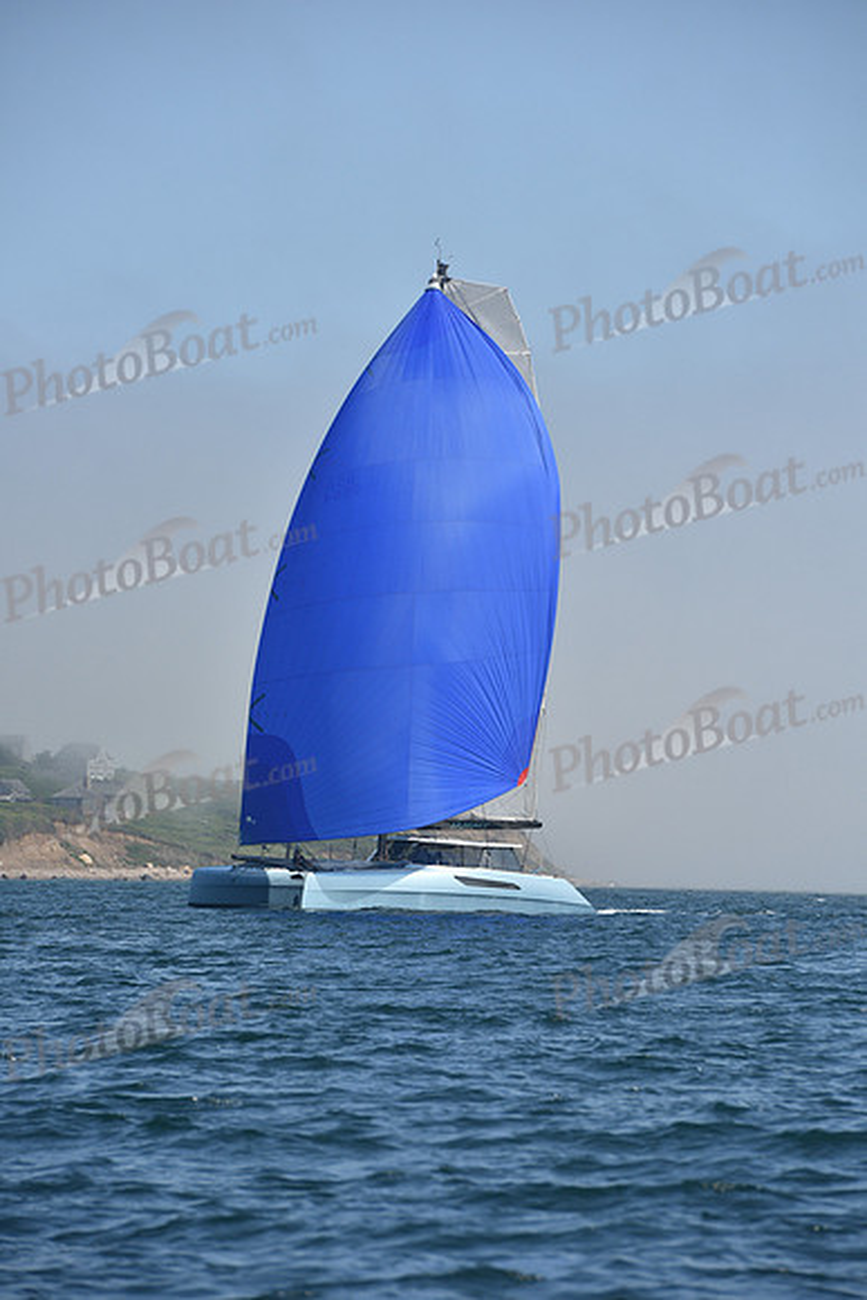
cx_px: 434
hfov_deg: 6.9
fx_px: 7220
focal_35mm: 200
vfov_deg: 10.3
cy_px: 650
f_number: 8
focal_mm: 200
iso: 320
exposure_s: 1/1600
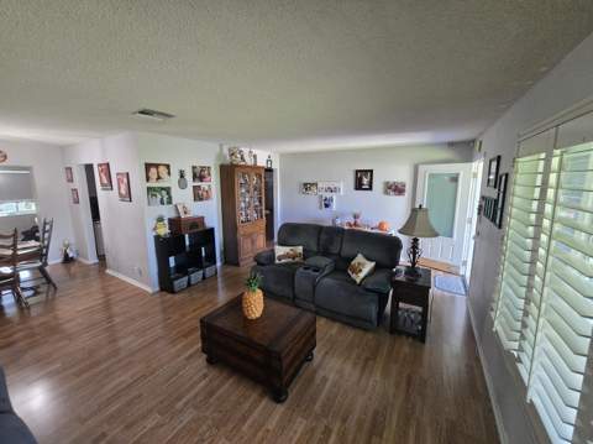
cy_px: 222
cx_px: 296
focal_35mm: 13
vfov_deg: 89.8
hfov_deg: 106.2
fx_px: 222
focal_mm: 1.7
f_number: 2.2
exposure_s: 1/60
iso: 200
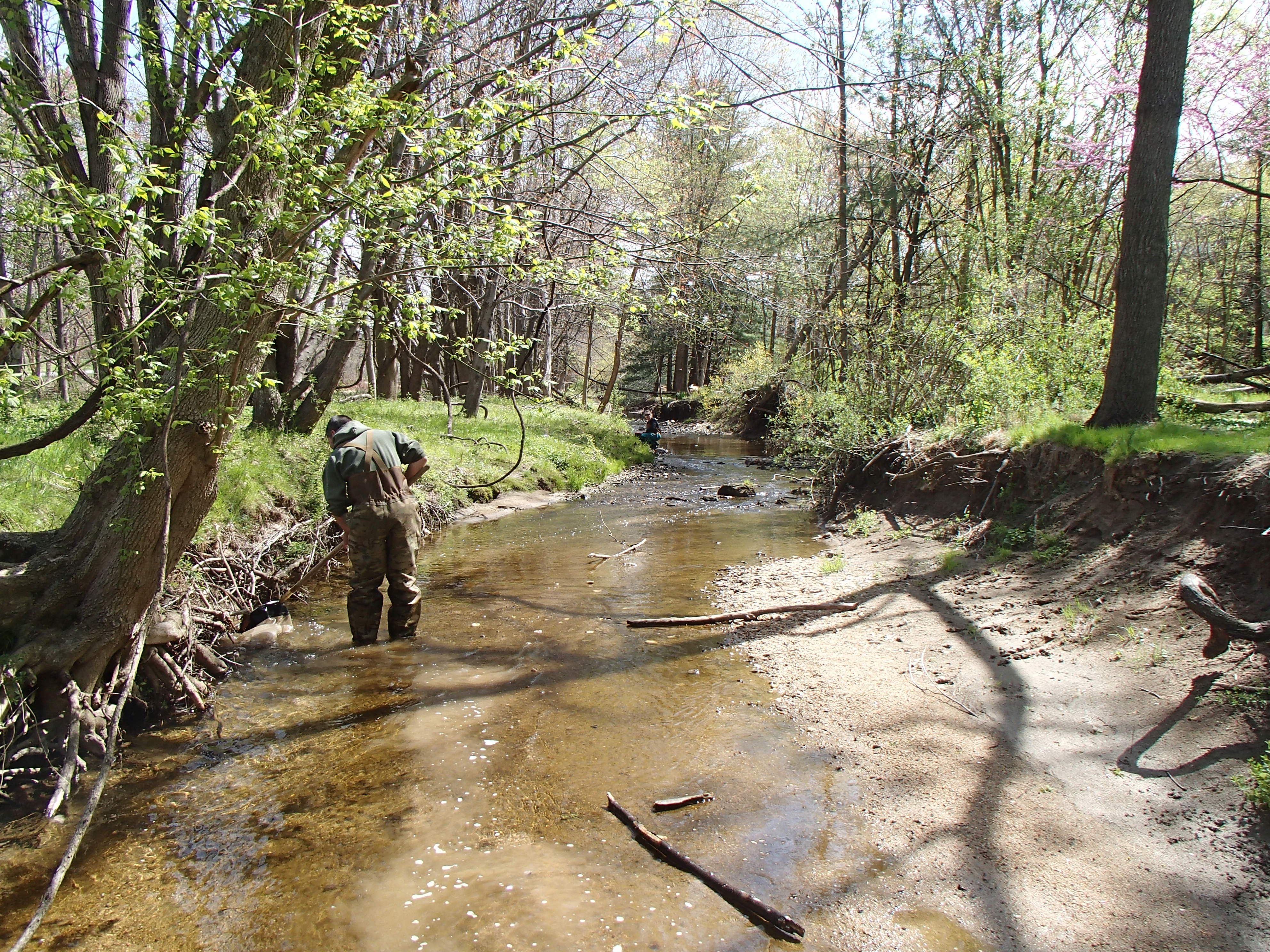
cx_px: 635
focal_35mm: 28
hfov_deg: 63.4
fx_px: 1027
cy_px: 476
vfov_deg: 49.7
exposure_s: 1/320
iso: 100
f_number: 3.9
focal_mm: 5
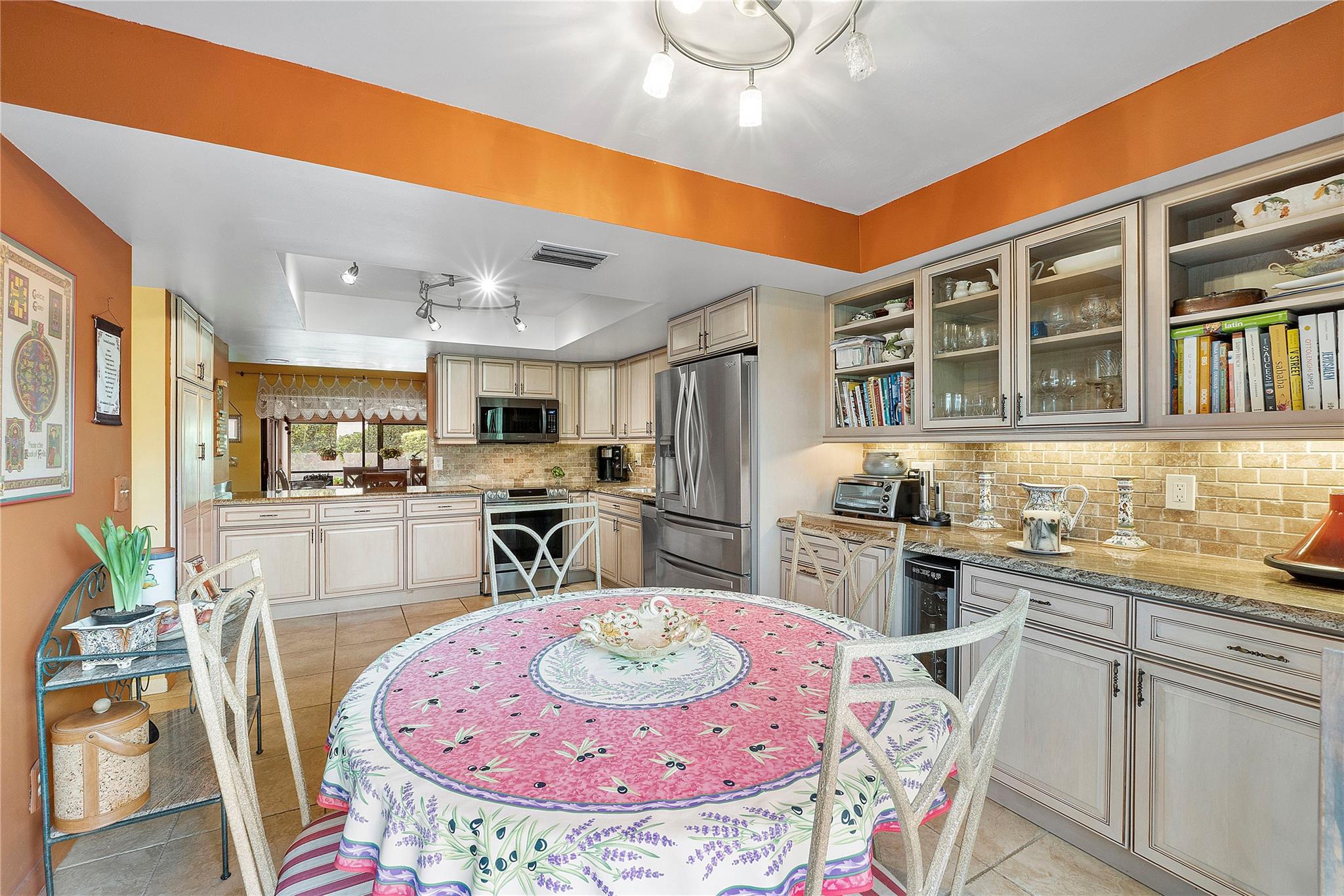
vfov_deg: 77.3
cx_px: 672
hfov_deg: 100.4
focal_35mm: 15
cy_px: 448
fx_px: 560
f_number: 11
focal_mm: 10
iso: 160
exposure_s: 1/2.5
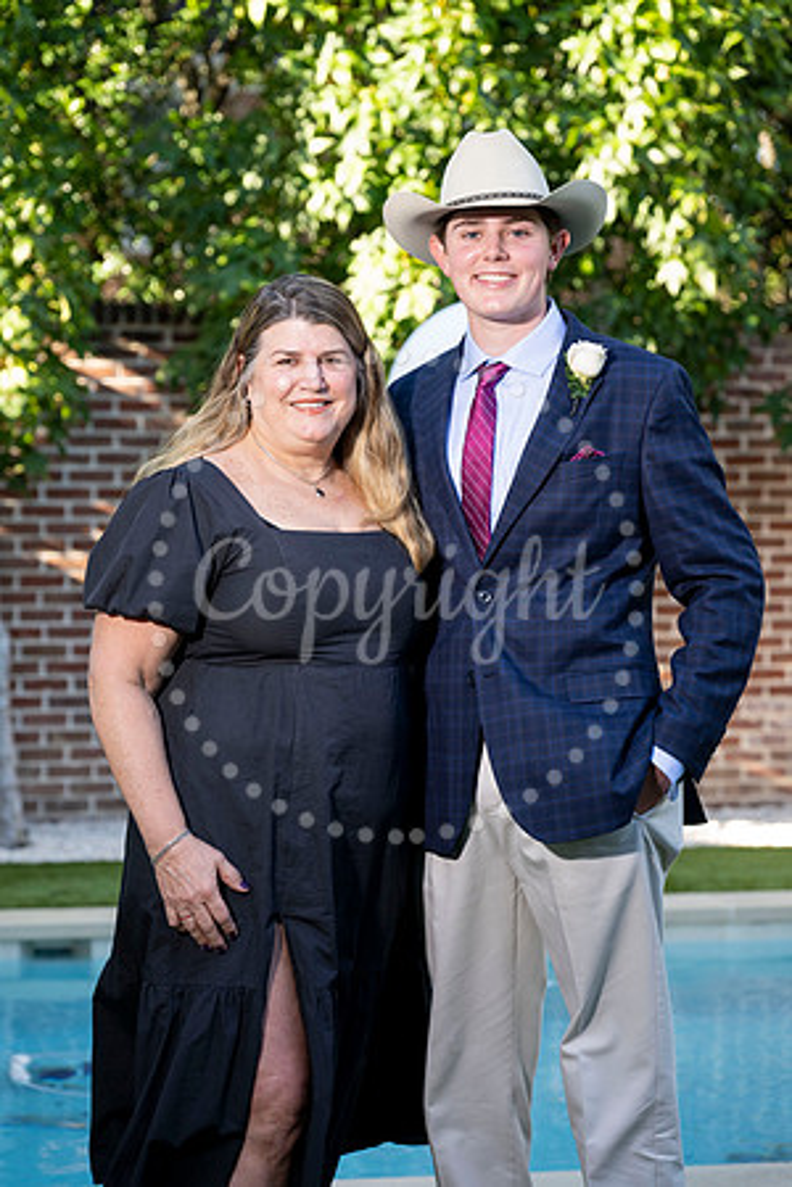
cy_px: 594
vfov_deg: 20.4
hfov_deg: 13.7
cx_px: 396
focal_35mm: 100
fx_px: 3300
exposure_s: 1/200
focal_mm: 100
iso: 400
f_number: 5
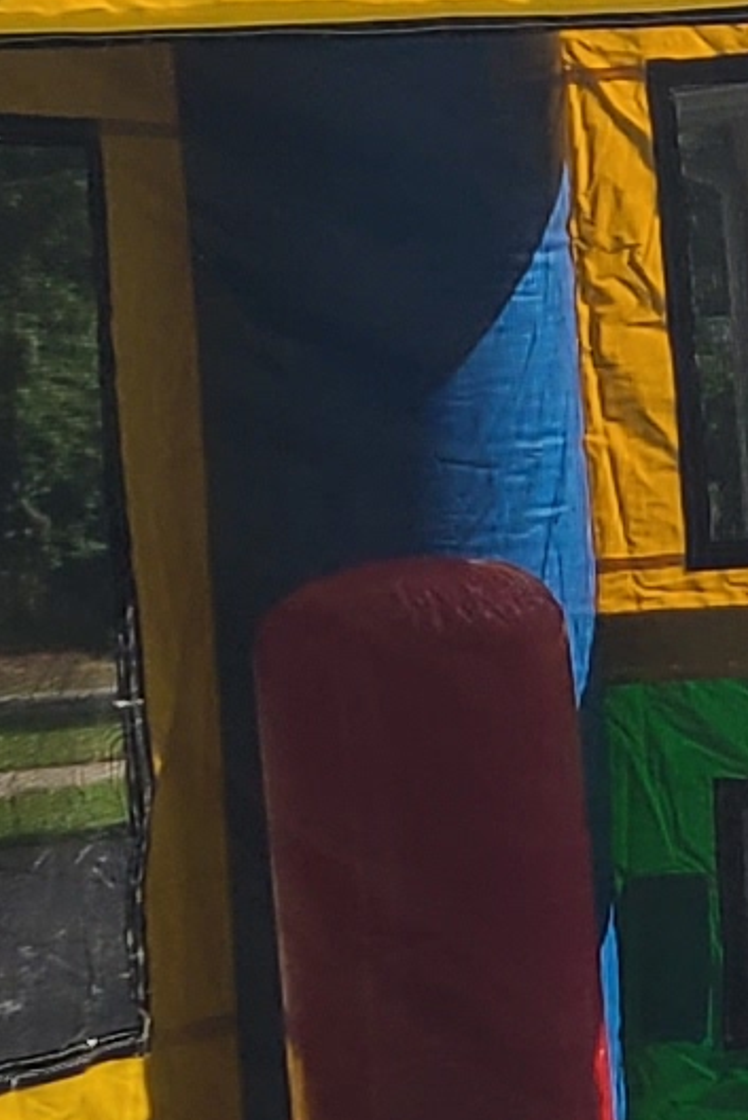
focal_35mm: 206
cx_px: 2628
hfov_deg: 5.9
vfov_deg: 10.0
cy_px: 356
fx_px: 6416
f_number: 1.8
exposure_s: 1/1105
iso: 40
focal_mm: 5.4
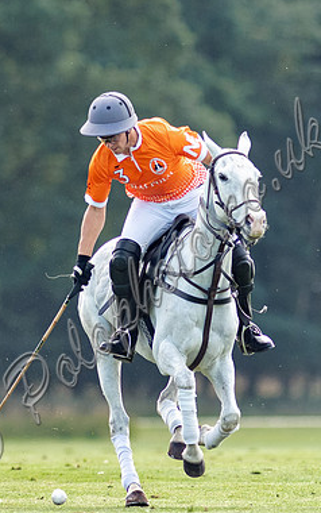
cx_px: 198
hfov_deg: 1.0
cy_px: 223
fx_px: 19217
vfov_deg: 1.5
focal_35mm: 1375
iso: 500
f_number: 3.2
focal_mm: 300
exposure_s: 1/1000
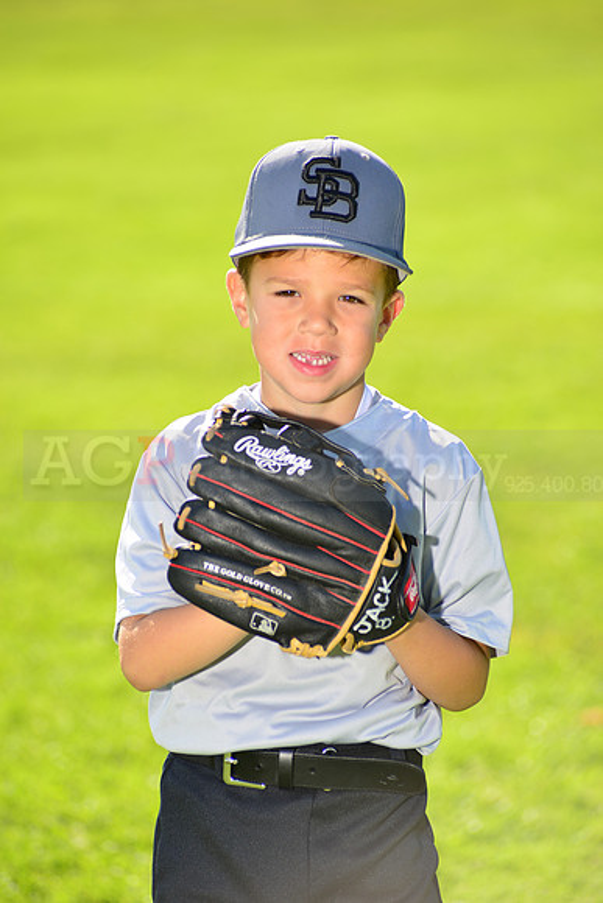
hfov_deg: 7.4
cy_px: 452
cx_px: 302
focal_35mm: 185
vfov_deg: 11.1
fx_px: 4645
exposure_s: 1/250
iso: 100
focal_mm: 185
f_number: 5
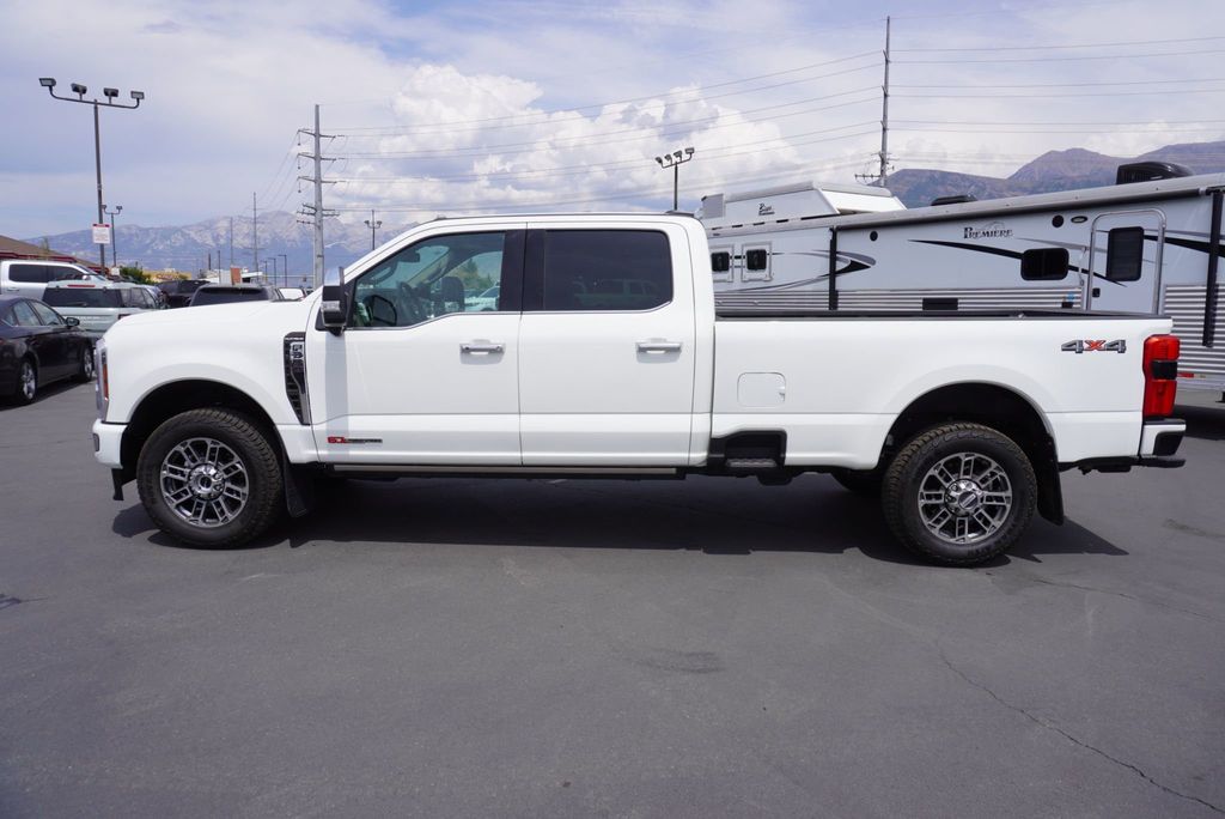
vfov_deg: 53.2
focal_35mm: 24
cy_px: 410
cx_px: 612
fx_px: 817
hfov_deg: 73.7
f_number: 8
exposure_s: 1/400
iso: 100
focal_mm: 16
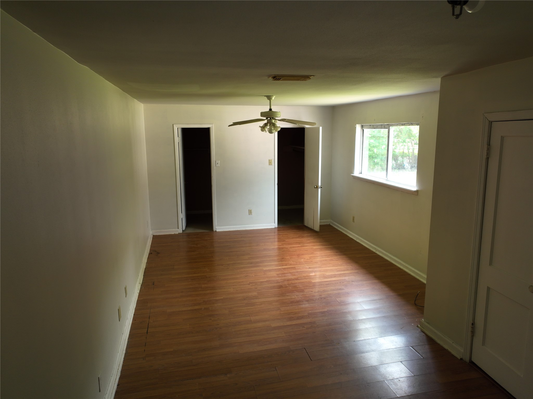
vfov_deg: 56.8
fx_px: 369
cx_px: 266
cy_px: 200
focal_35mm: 24
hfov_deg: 71.6
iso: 110
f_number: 2.8
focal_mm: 12.29
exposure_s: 1/40
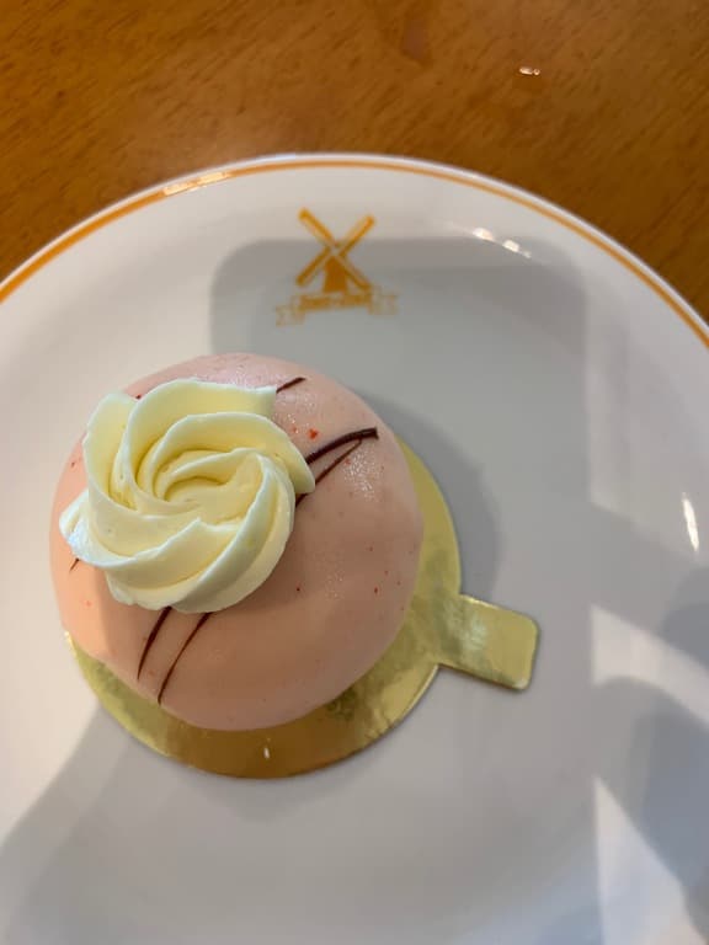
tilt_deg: -76.2
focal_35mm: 26
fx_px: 710
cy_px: 472
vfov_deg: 67.3
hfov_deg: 53.1
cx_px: 354
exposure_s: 1/60
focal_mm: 4.25
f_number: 1.8
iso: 100
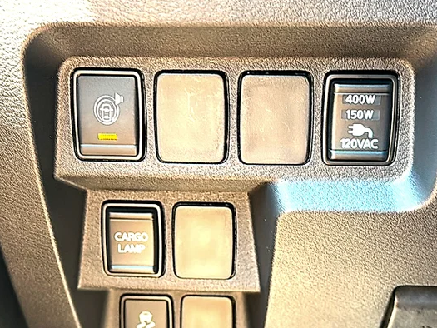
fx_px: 707
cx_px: 216
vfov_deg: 26.1
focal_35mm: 56
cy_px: 167
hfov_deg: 34.3
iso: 80
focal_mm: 6.86
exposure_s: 1/40
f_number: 1.78
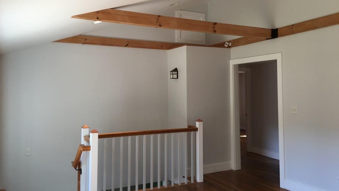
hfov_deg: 61.0
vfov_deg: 36.6
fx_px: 288
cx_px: 168
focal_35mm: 32
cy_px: 78
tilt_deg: +3.0
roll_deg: +0.3
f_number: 2.2
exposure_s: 1/60
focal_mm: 4.15
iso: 25
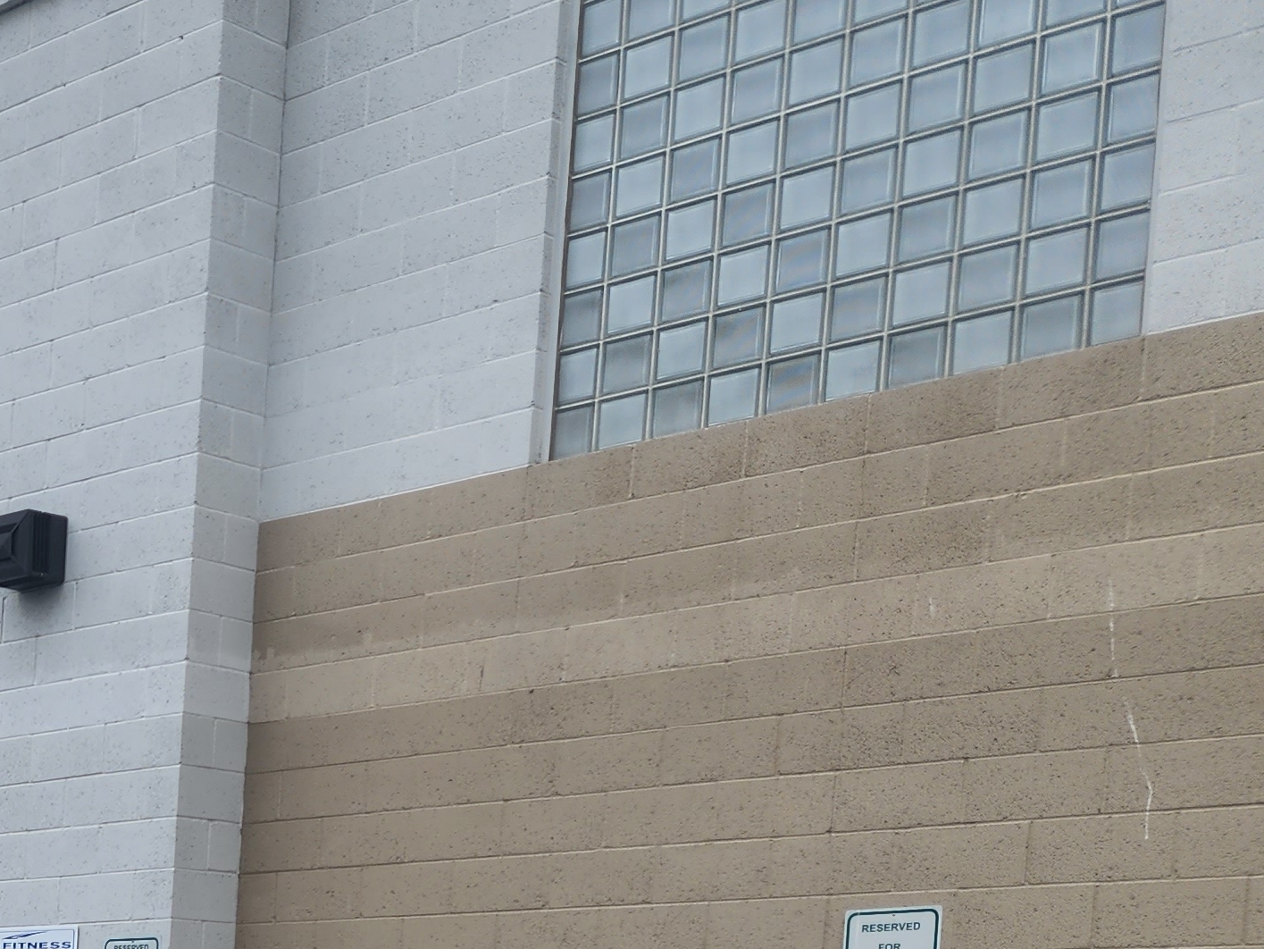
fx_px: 2374
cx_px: -433
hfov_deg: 25.2
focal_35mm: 65
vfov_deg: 20.3
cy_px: 1299
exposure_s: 1/616
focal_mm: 6.4
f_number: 1.8
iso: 12
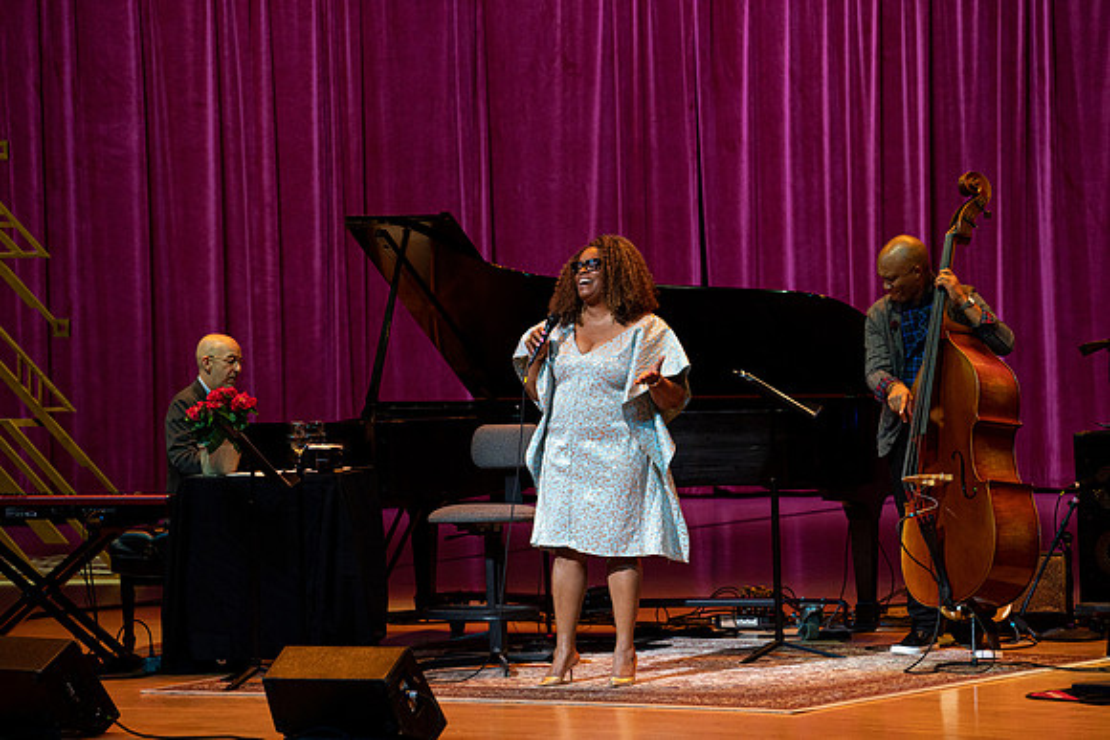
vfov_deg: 6.9
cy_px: 370
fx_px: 6168
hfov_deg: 10.3
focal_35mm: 200
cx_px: 555
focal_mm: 200
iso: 2500
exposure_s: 1/320
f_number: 5
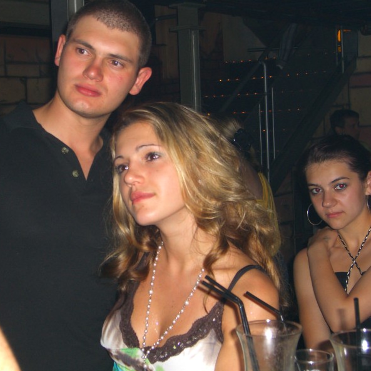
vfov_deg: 25.4
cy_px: 187
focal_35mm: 68
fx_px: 825
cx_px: 141
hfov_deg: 25.3
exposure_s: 1/60
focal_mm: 11.8
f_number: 3.6
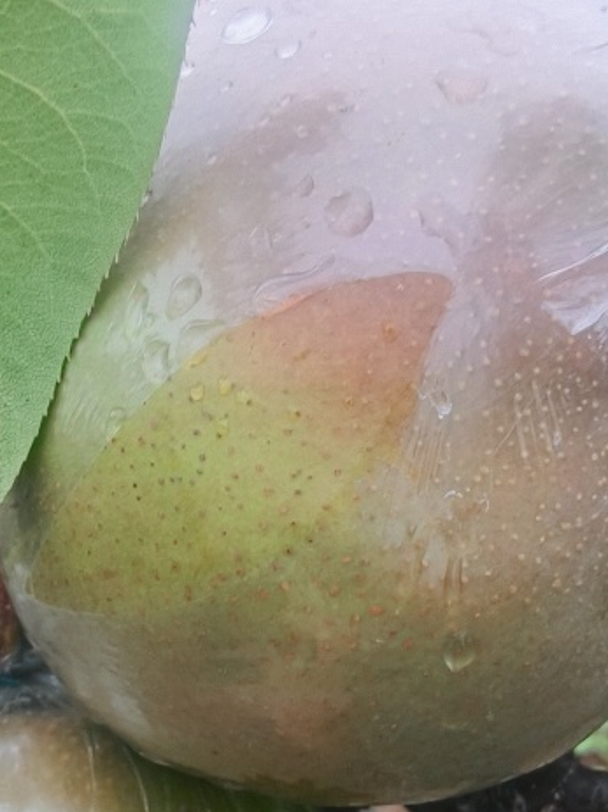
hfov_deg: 27.5
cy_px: 718
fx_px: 1242
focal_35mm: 53
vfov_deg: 34.3
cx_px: 326
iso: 64
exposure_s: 1/100
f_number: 2
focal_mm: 2.32
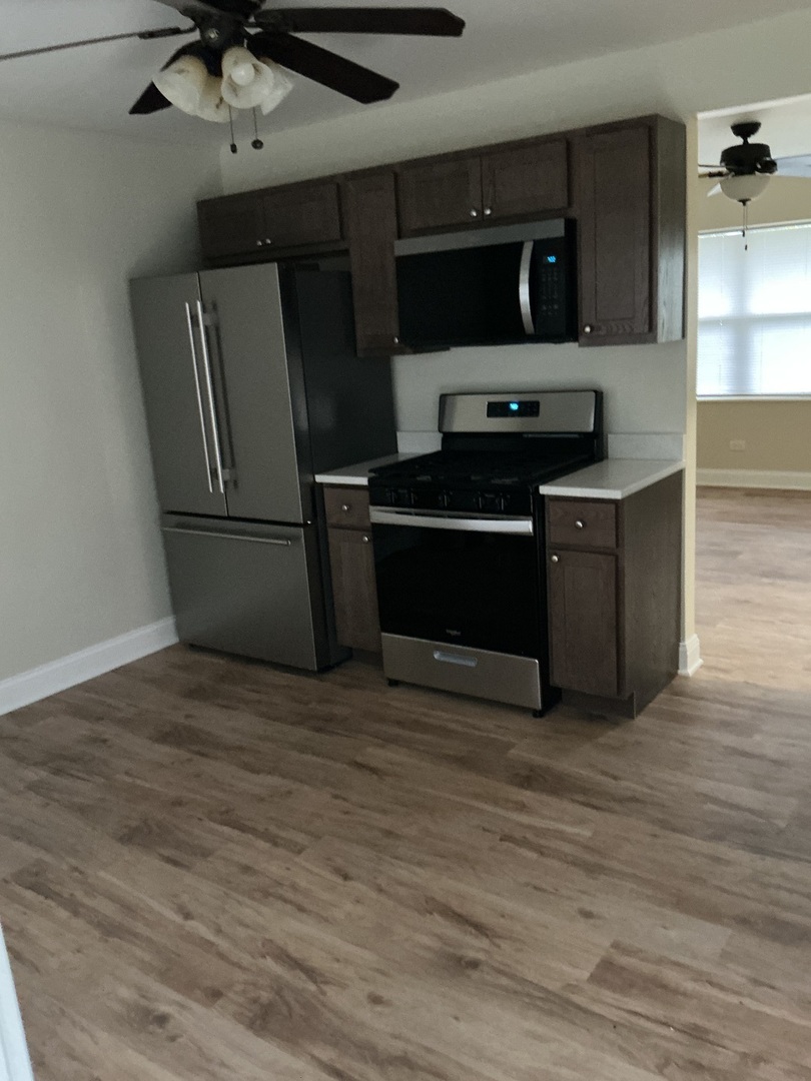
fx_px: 906
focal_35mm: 29
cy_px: 540
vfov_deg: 61.7
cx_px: 406
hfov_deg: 48.2
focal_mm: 3
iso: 500
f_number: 1.8
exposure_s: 1/20
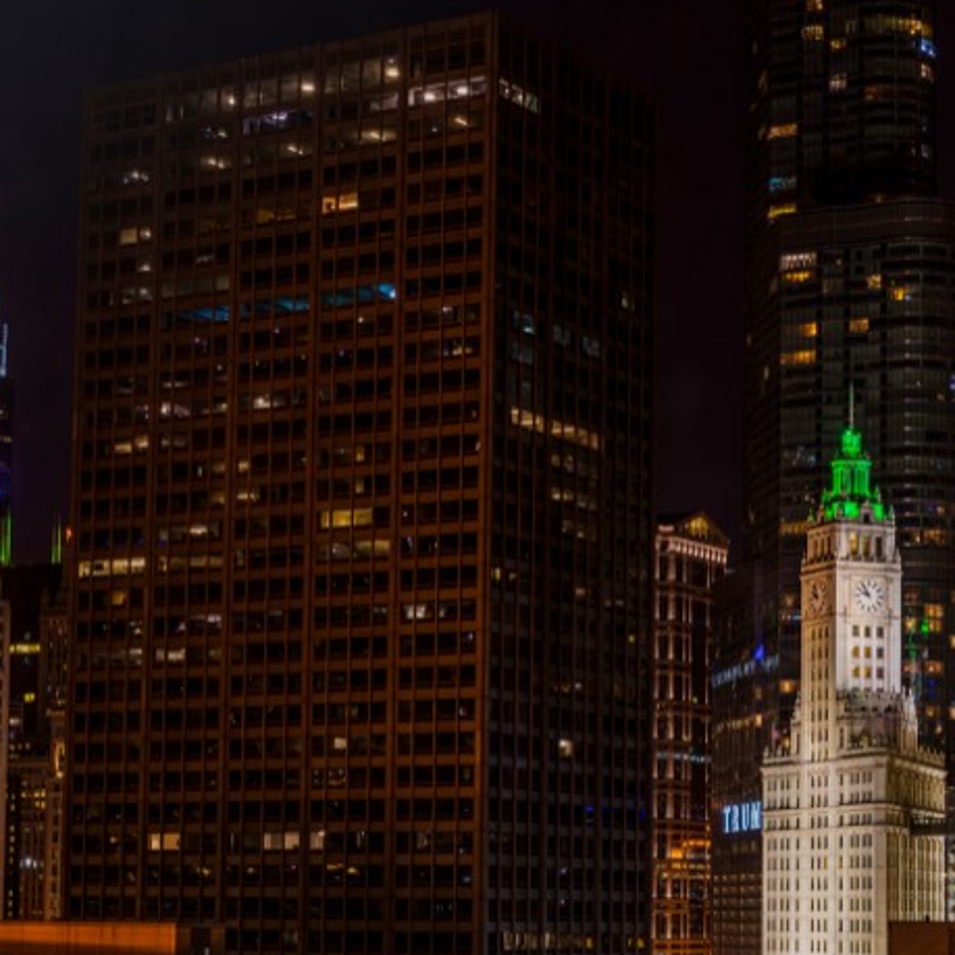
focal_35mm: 80
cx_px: 816
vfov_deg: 21.6
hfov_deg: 21.3
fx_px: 2497
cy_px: 562
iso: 200
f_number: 13
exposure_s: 13
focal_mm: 48
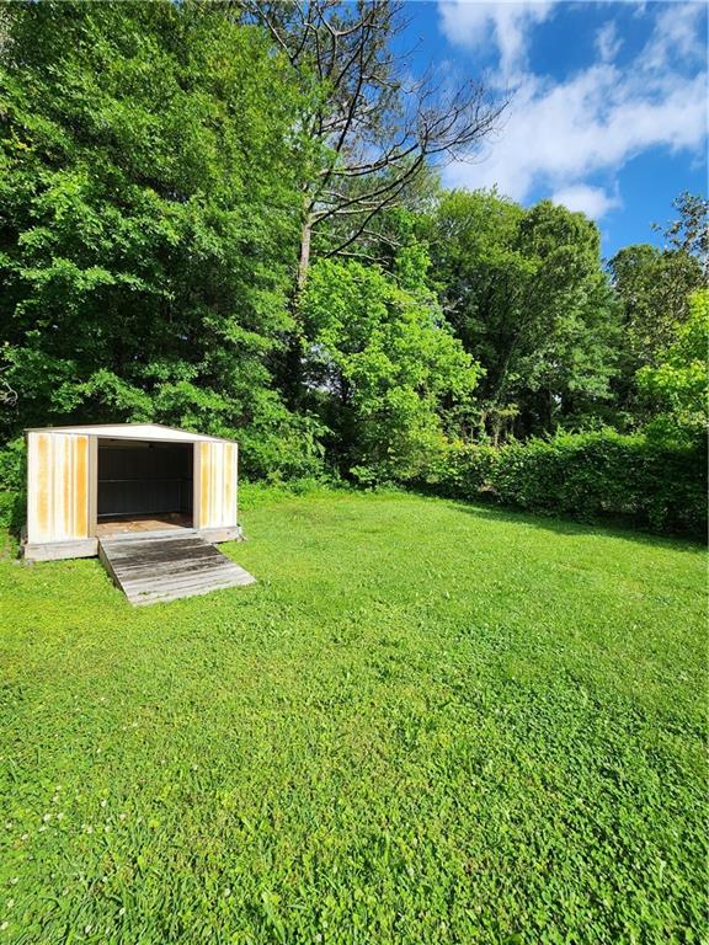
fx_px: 355
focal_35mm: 13
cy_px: 472
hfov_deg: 89.9
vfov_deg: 106.2
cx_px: 354
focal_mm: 2.2
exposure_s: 1/1542
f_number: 2.2
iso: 50
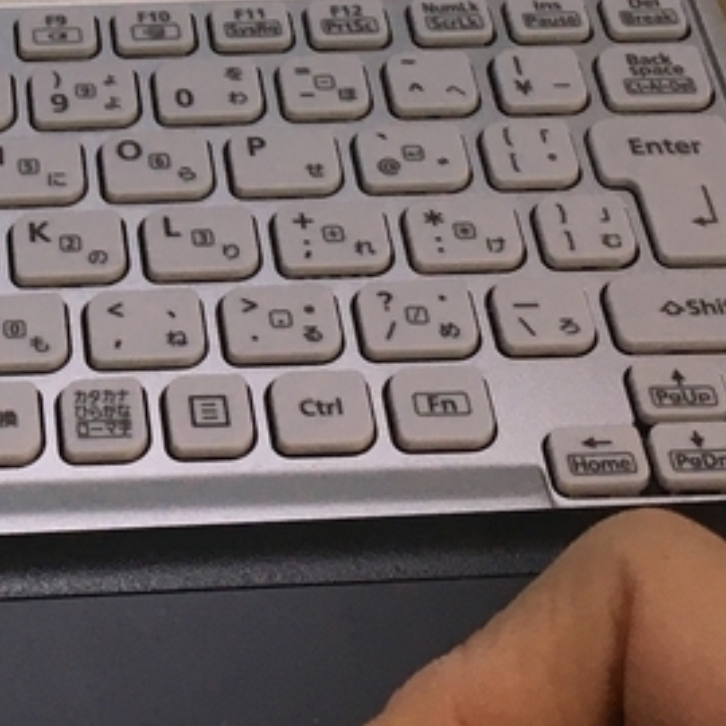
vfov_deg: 14.4
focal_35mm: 114
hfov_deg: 14.9
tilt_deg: -35.6
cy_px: -320
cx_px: -75
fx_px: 2705
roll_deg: -0.5
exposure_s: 1/33
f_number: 2.2
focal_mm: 4.15
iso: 25
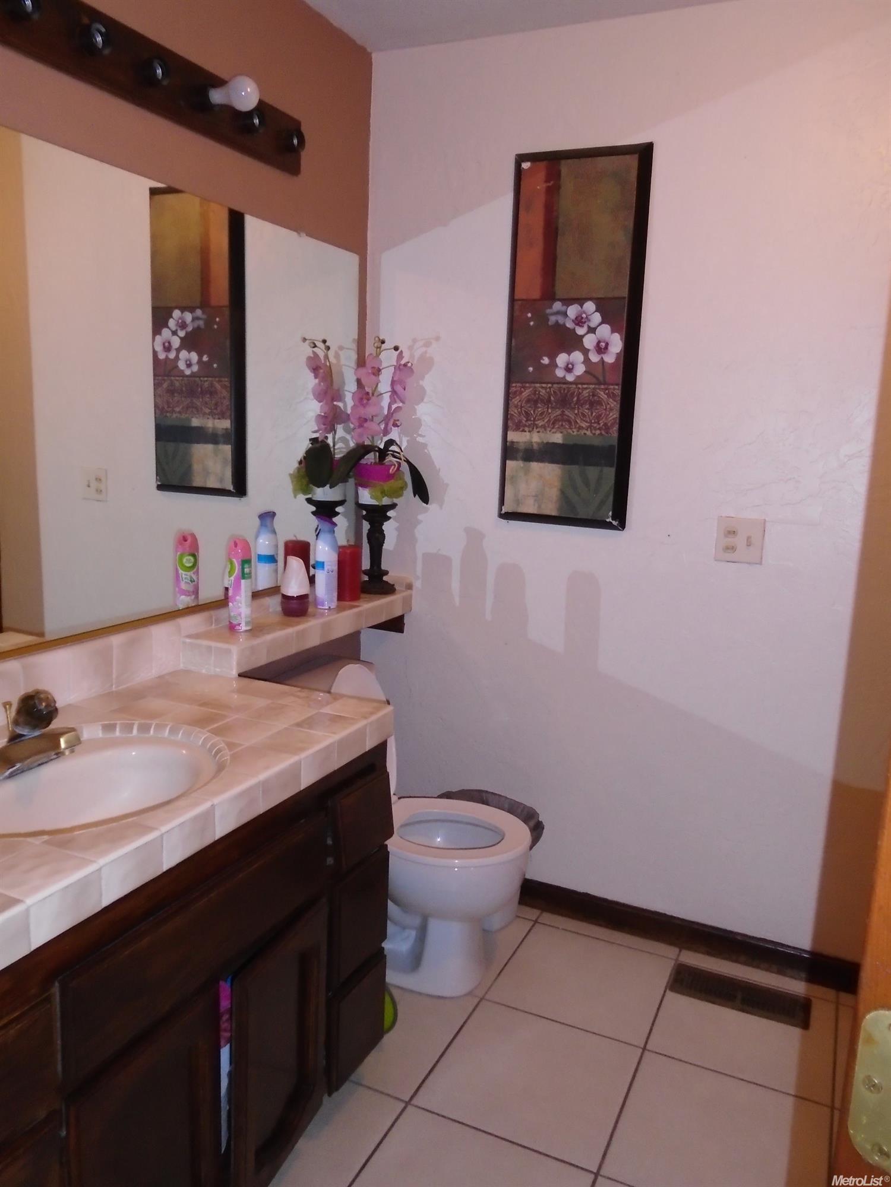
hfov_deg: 53.1
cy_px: 594
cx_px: 446
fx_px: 892
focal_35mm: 26
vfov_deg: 67.3
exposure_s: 1/30
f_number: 3.2
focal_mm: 4.6
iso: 320
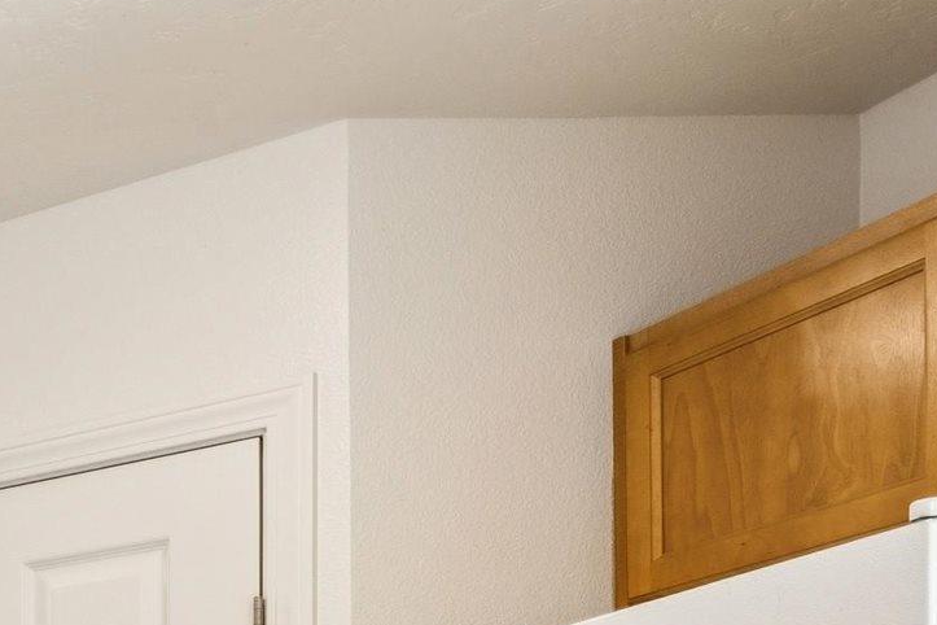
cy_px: 1039
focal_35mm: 71
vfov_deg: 16.8
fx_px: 1836
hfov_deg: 19.2
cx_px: -873
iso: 400
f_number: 13
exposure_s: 1/10
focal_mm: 16.6
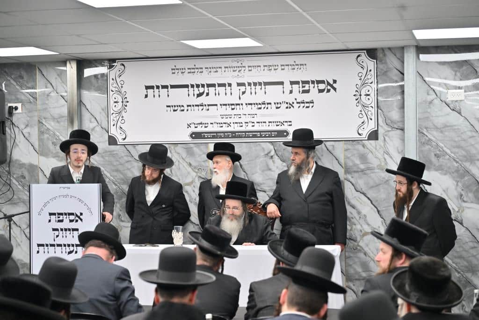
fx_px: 971
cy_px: 160
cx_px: 240
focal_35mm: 73
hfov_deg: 27.7
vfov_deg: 18.7
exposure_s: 1/250
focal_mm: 73
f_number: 4
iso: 800
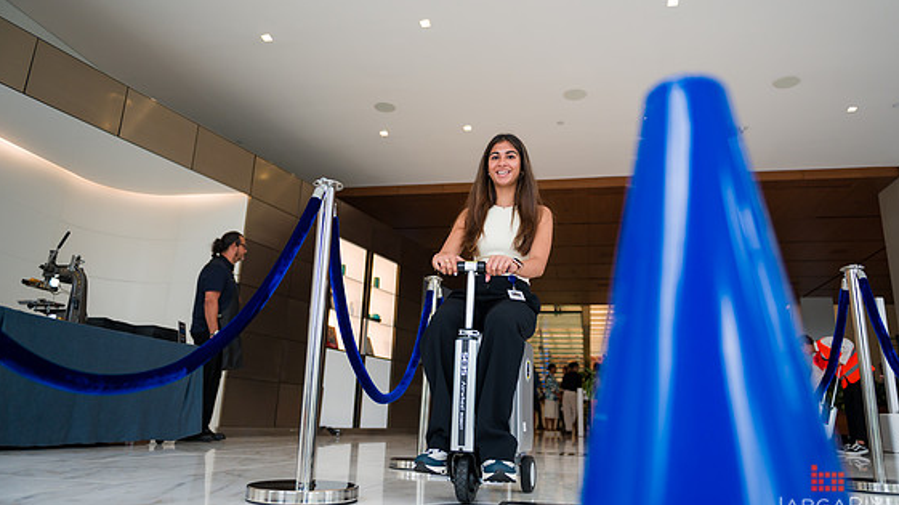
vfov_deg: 44.3
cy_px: 239
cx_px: 460
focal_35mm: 26
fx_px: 620
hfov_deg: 71.9
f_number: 3.2
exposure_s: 1/500
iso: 400
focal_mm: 24
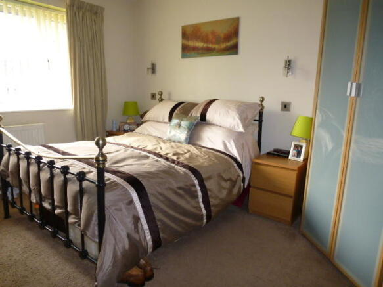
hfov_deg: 71.6
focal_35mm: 24
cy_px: 144
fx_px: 265
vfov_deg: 56.8
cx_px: 192
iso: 400
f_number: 3.3
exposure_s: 1/60
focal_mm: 4.3
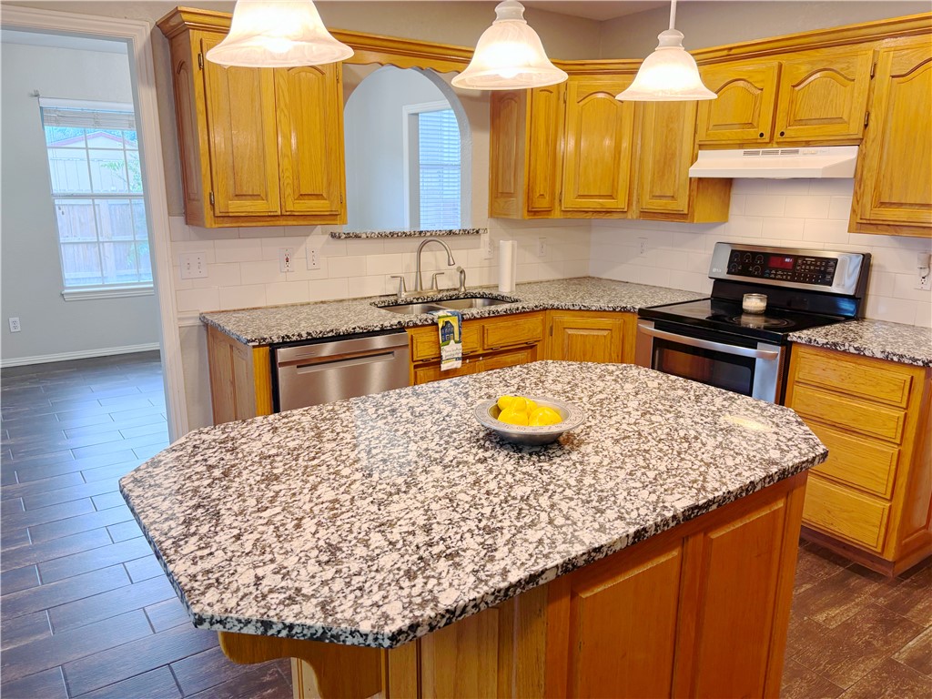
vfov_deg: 53.1
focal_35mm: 26
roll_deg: -0.4
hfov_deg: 67.3
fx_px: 700
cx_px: 466
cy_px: 350
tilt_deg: -14.8
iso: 125
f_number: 1.6
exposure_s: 1/60
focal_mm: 5.96
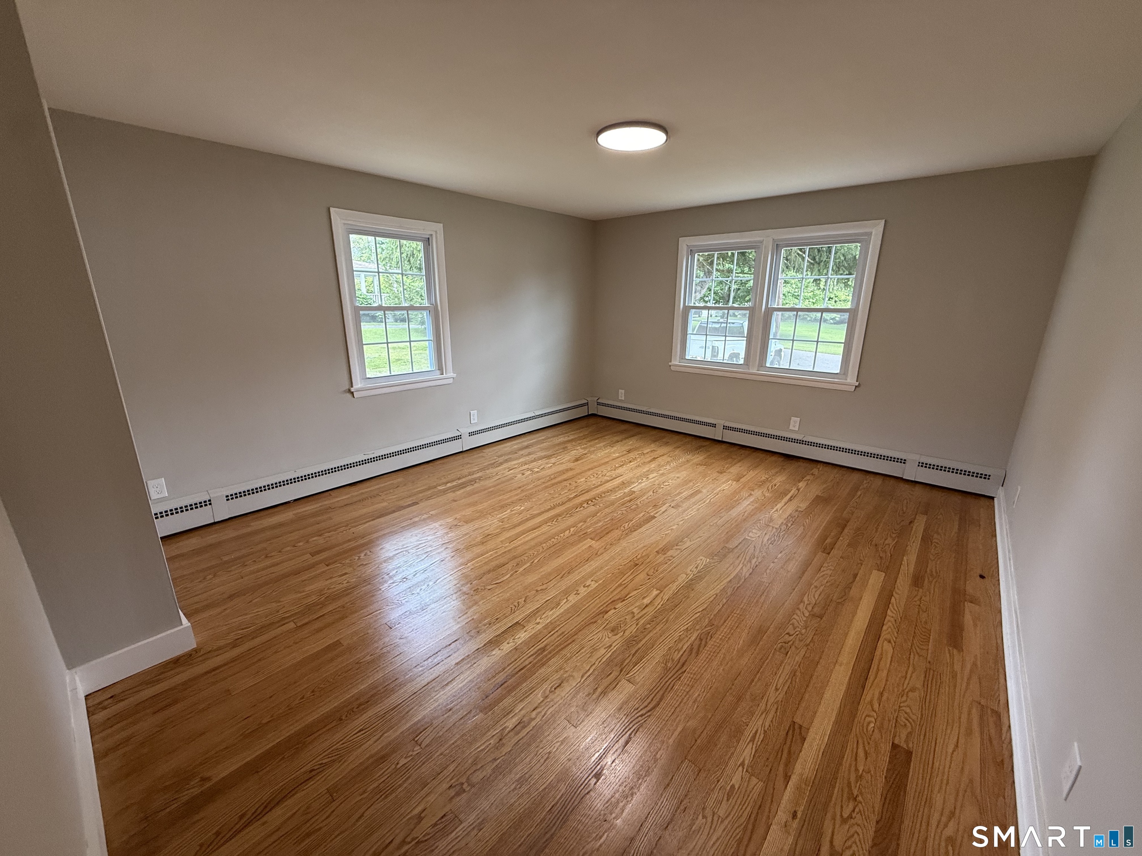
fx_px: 462
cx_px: 571
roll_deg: -0.9
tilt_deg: -15.7
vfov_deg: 85.7
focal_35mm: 14
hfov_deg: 102.1
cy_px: 428
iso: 160
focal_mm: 2.22
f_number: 2.2
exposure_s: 1/120
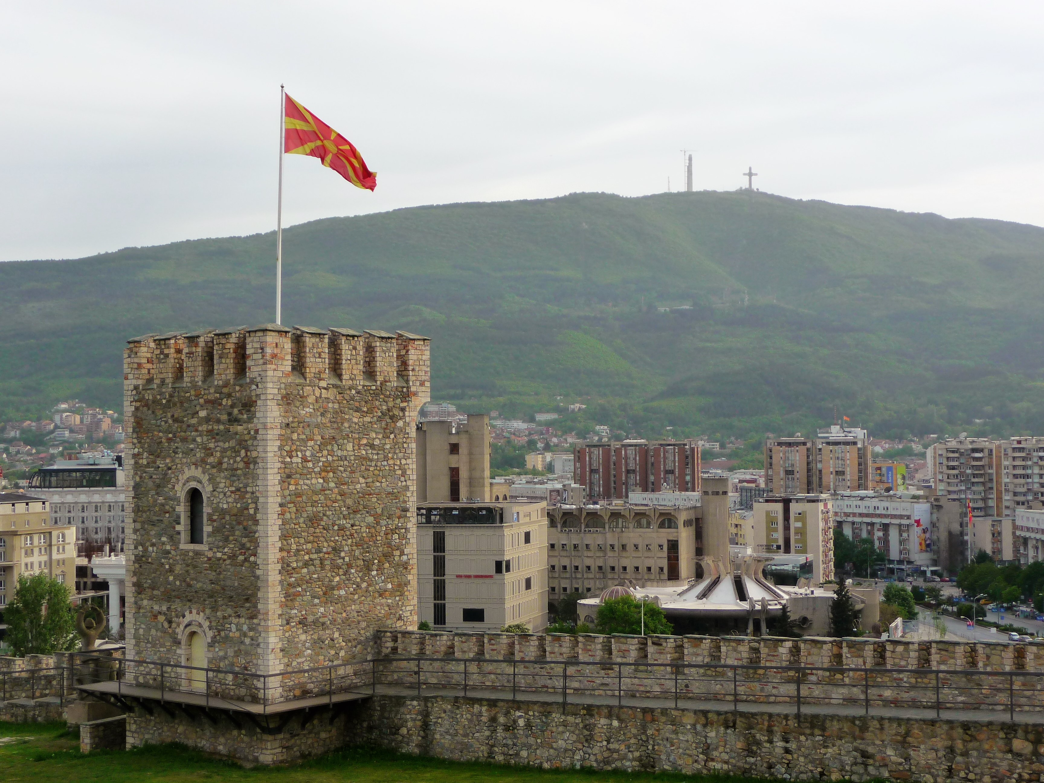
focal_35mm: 55
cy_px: 392
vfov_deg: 26.6
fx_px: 1659
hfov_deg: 34.9
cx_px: 522
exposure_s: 1/400
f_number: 4.3
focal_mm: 9.3
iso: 160
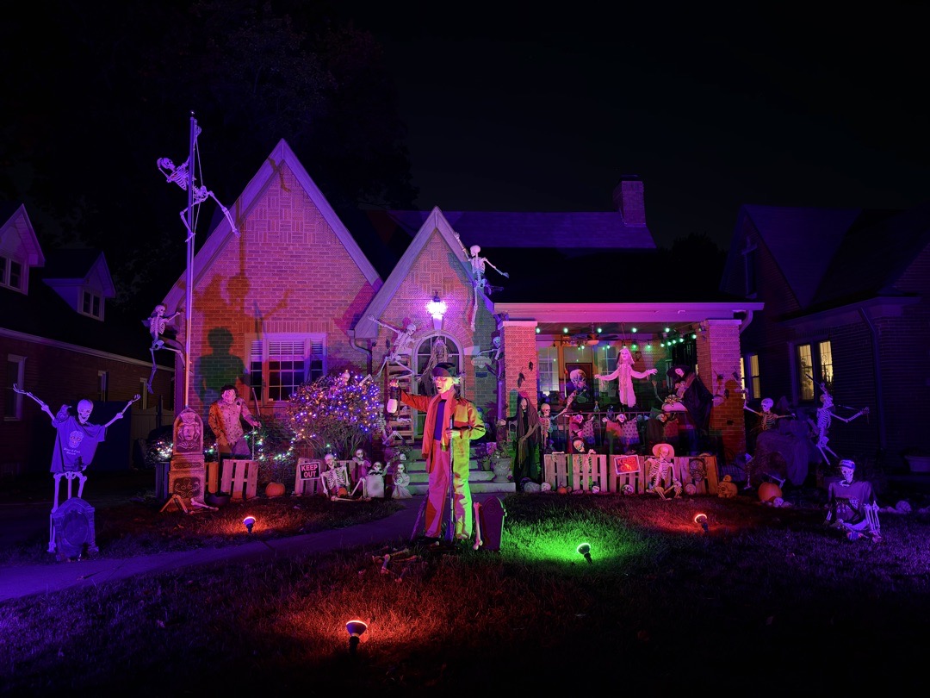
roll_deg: +1.0
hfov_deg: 71.6
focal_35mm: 24
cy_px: 349
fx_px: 645
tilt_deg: +6.4
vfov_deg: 56.8
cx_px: 465
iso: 1250
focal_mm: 6.93
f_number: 1.48
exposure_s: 1/24
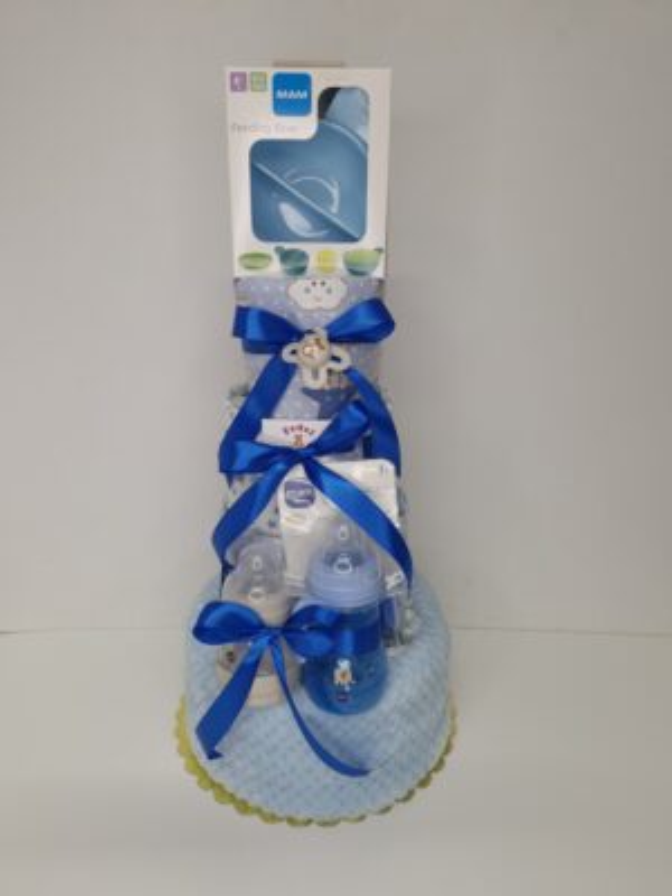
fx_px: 595
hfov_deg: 58.9
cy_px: 448
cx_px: 336
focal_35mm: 23
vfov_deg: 73.9
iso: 50
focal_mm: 5.54
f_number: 1.8
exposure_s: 1/27
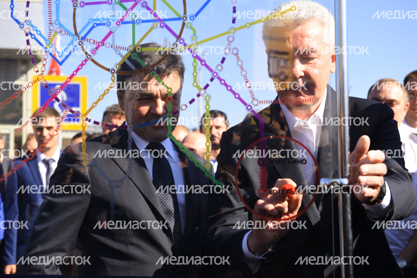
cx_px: 208
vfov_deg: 21.9
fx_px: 718
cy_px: 139
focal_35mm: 62
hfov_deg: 32.4
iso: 250
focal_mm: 62
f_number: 5.6
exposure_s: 1/640
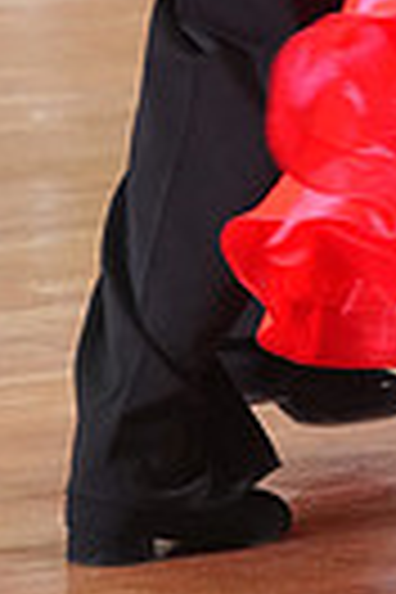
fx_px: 9784
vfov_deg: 3.5
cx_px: 574
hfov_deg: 2.3
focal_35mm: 593
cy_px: -504
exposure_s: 1/200
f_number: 5.6
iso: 3200
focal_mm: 135
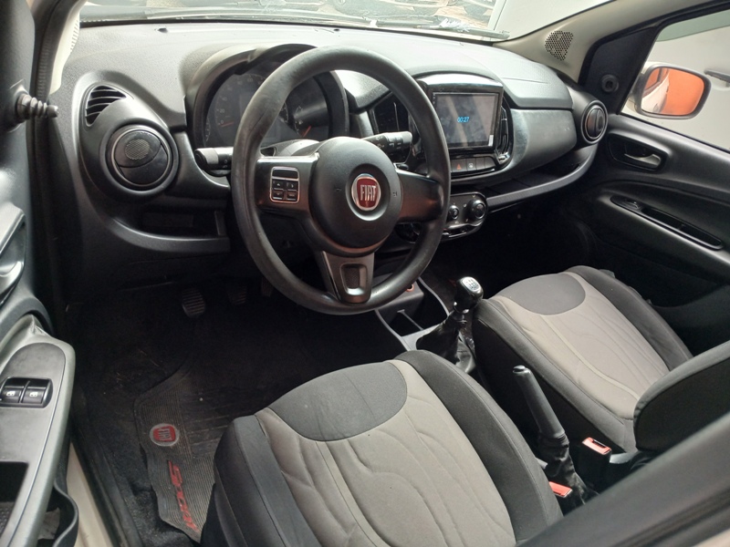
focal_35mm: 26
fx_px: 548
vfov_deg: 53.1
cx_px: 365
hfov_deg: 67.3
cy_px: 274
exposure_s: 1/60
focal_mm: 3.98
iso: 250
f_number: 1.8
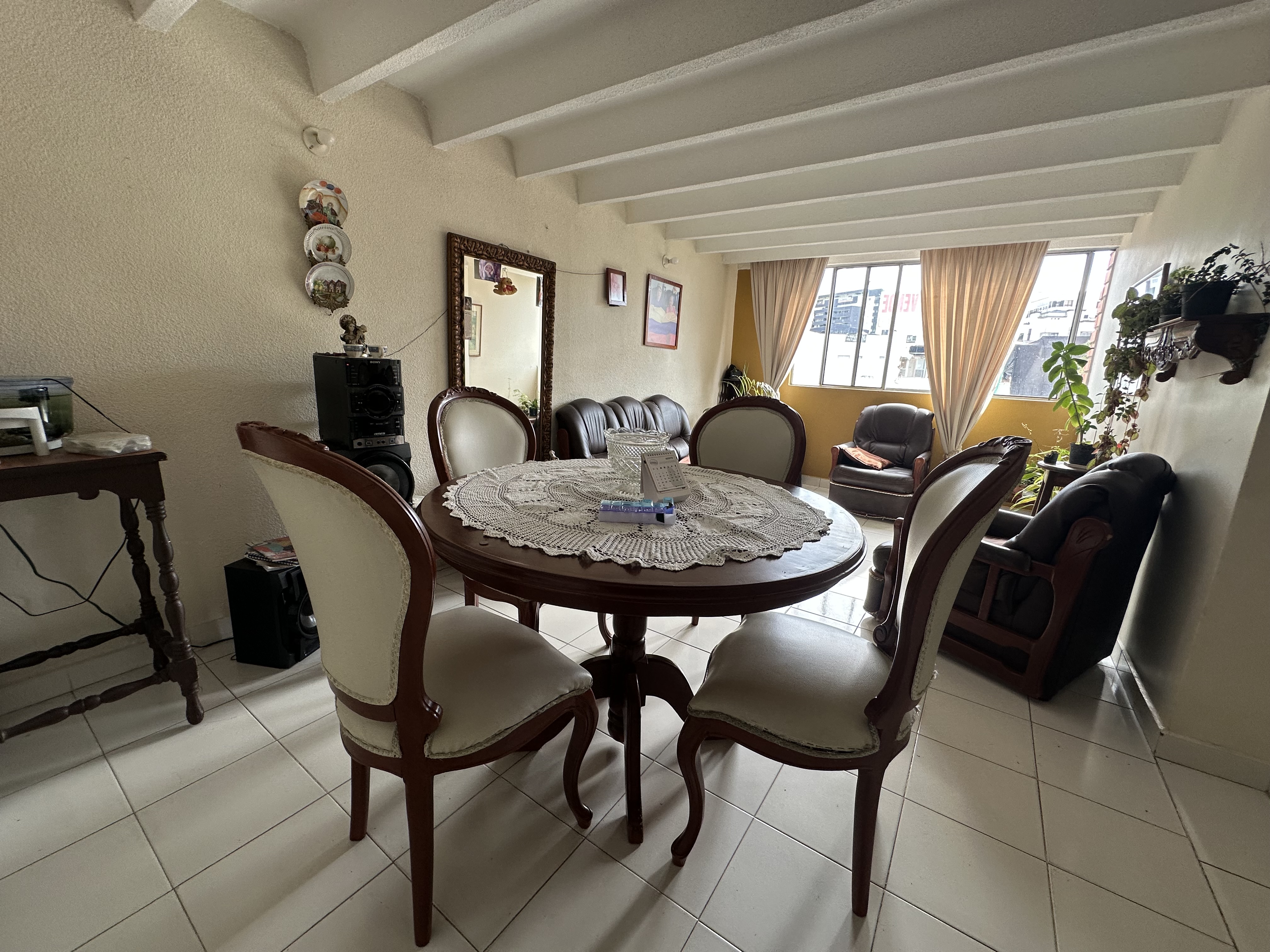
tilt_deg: -12.0
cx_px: 635
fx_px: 514
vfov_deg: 85.7
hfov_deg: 102.1
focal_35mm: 14
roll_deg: -2.6
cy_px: 476
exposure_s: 1/99
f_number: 2.2
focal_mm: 2.22
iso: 64
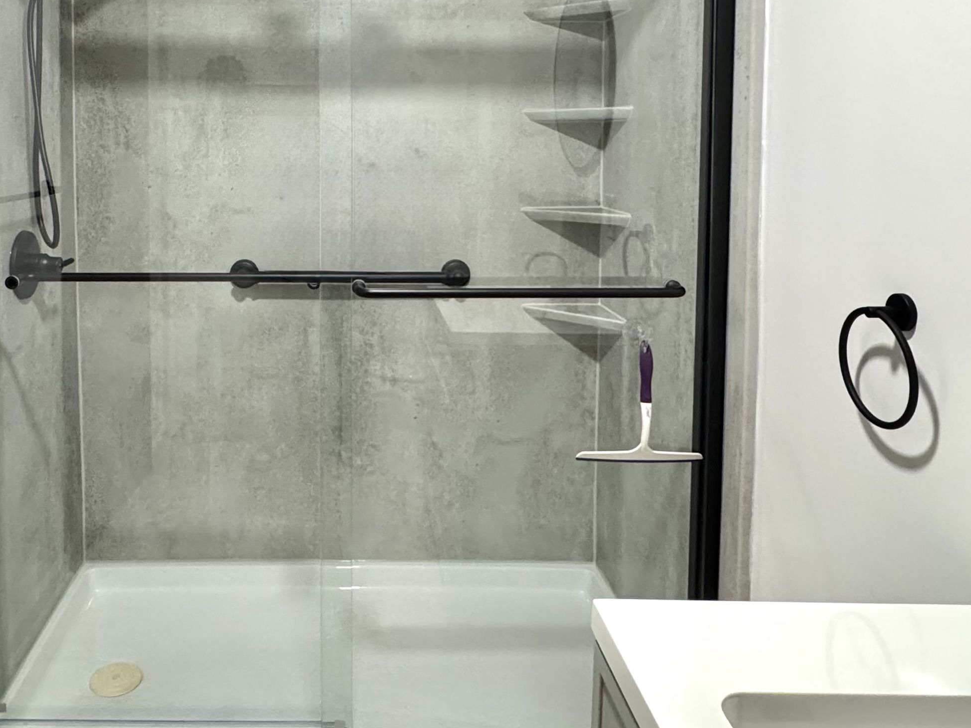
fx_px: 814
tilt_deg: -2.9
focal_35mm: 29
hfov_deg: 60.5
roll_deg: +0.4
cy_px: 174
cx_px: 343
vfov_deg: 46.4
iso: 400
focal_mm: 2.22
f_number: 2.2
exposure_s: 1/60
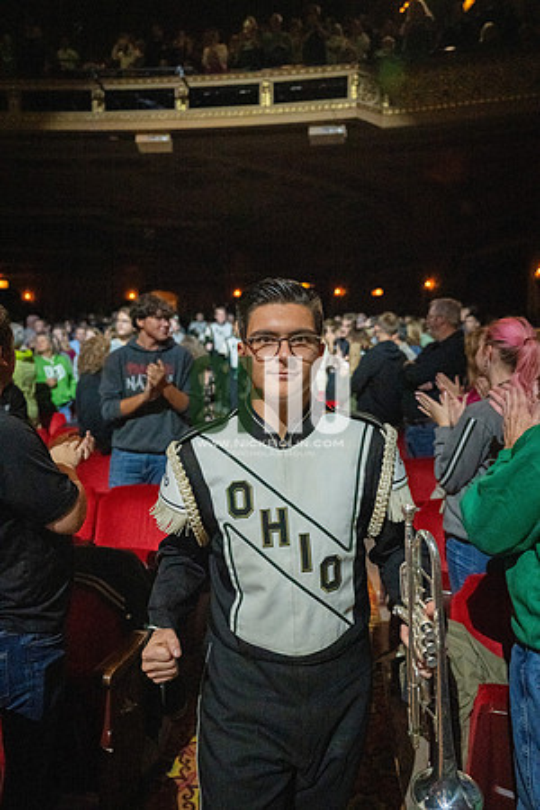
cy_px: 405
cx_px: 270
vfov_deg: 71.5
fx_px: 562
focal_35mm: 25
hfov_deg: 51.3
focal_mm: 25
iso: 12800
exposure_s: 1/500
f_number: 2.8
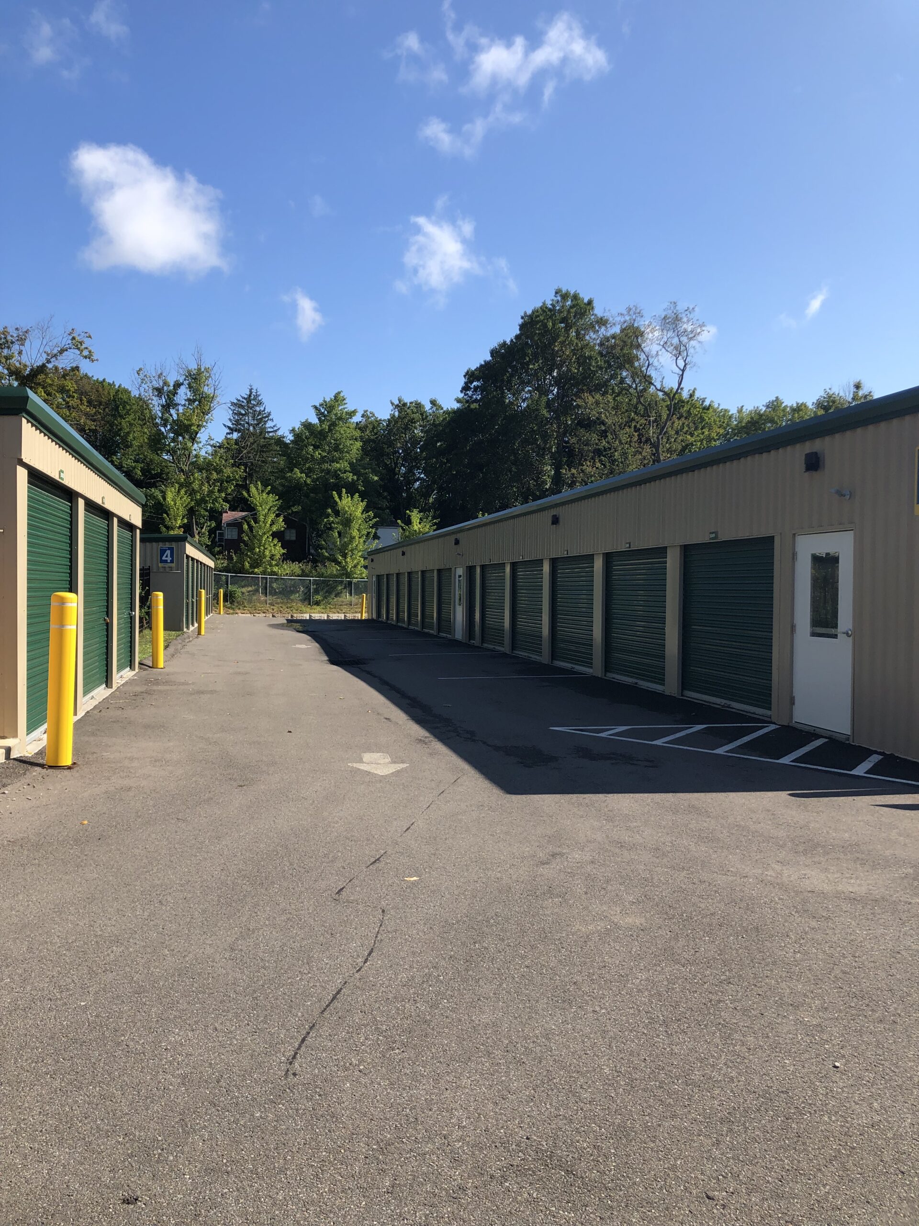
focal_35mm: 28
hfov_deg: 49.7
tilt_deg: +0.1
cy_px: 613
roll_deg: -0.5
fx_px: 991
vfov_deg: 63.4
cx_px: 460
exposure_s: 1/1453
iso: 20
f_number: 1.8
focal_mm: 4
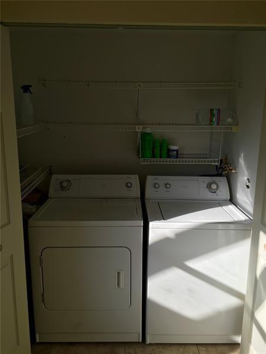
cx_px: 133
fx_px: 297
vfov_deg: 61.7
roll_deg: -0.7
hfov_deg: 48.2
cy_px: 177
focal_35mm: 29
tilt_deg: -12.1
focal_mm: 4.15
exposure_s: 1/342
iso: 25
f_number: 2.2
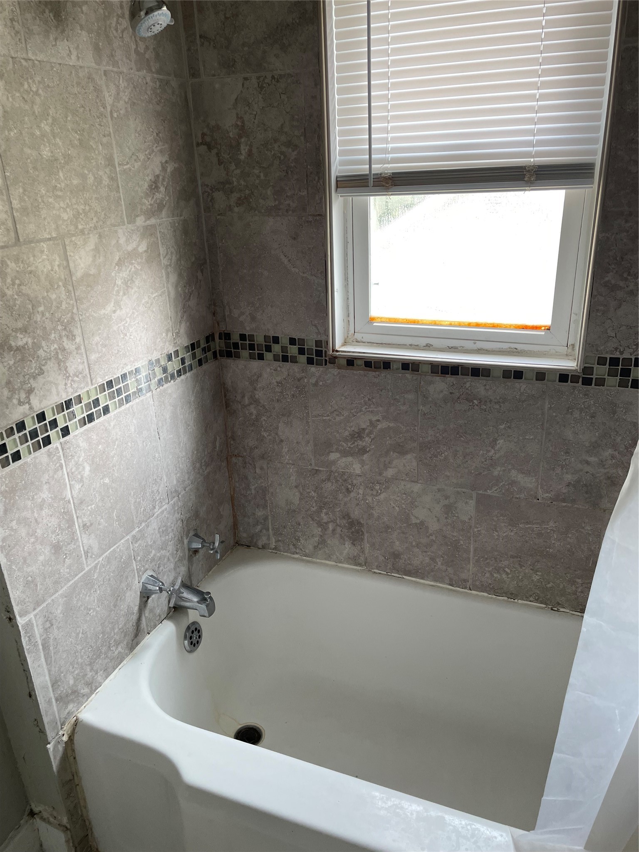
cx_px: 320
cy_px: 426
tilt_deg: -23.5
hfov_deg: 53.1
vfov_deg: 67.3
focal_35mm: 26
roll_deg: +2.7
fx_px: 640
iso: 100
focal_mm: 4.2
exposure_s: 1/121
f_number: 1.6
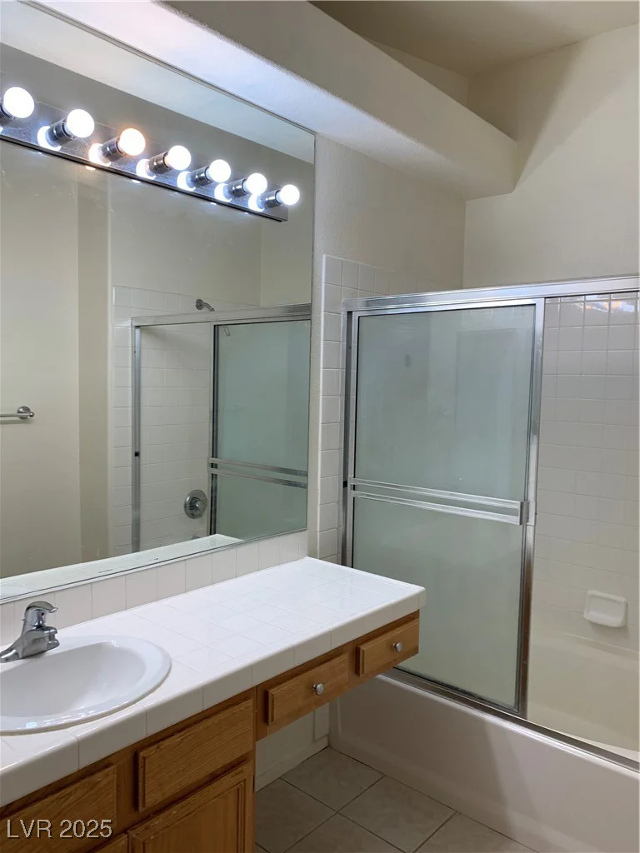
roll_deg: -0.9
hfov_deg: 53.1
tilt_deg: -5.3
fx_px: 641
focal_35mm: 26
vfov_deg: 67.3
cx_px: 320
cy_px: 426
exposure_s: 1/120
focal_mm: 4.25
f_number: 1.8
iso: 50
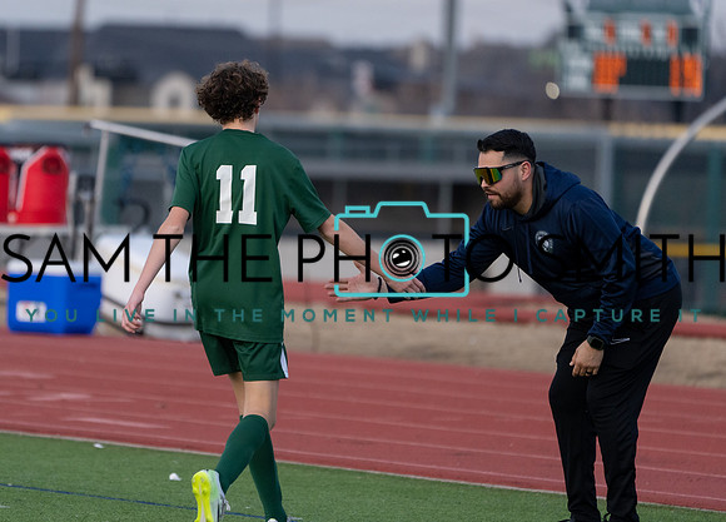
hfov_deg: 4.2
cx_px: 285
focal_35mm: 483
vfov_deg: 3.0
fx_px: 9972
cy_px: 234
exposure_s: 1/1250
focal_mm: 400
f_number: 5.6
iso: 2000
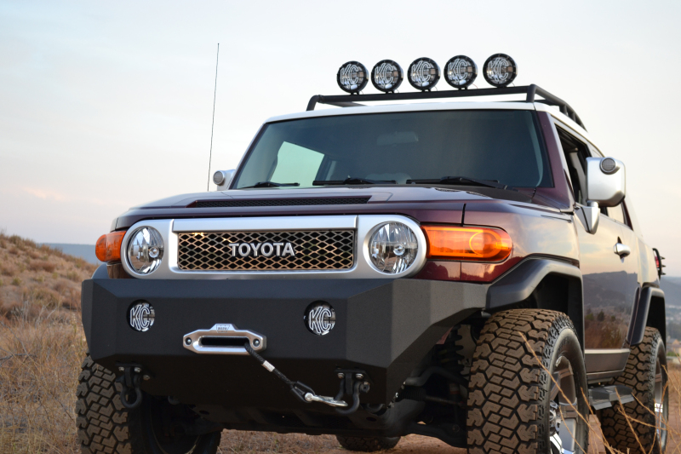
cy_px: 227
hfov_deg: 31.9
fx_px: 1191
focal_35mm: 63
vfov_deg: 21.6
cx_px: 340
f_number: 5.3
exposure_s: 1/50
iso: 400
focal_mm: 42
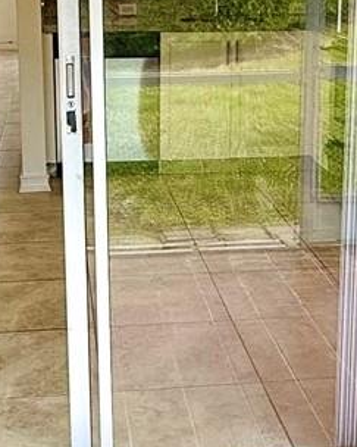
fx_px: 951
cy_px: 144
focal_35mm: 72
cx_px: 195
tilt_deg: -11.2
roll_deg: +0.0
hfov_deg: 21.2
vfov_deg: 26.3
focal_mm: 2.22
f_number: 2.2
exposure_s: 1/160
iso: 50
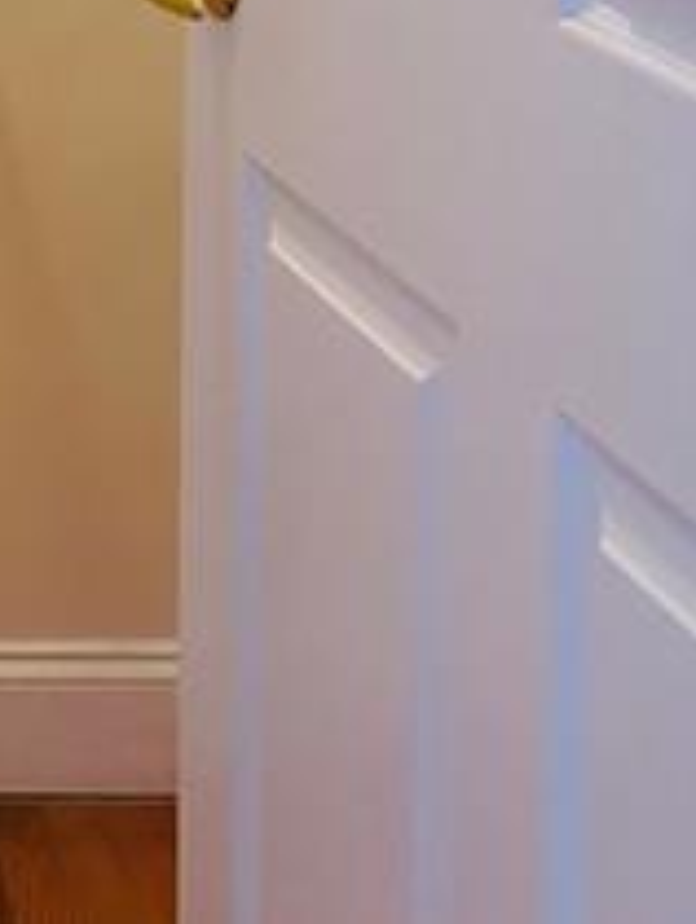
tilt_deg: -2.6
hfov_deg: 14.3
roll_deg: +0.1
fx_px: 2542
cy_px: -497
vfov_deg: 18.2
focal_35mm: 95
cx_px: -427
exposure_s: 1/60
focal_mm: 5.96
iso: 400
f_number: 1.6
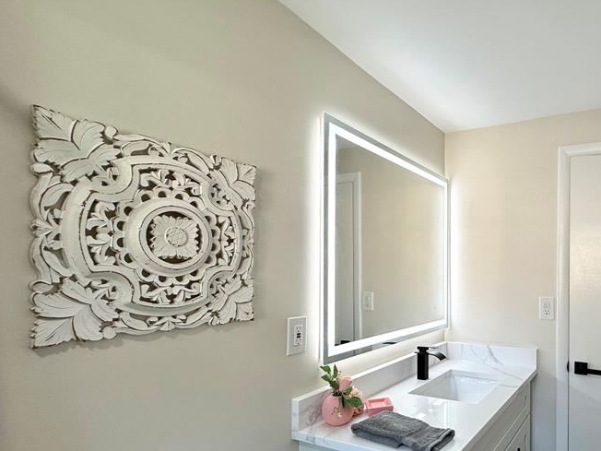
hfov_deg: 70.5
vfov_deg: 60.5
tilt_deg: +0.1
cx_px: 461
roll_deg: -0.6
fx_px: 382
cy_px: 275
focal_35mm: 22
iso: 64
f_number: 2.2
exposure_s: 1/150
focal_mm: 2.22
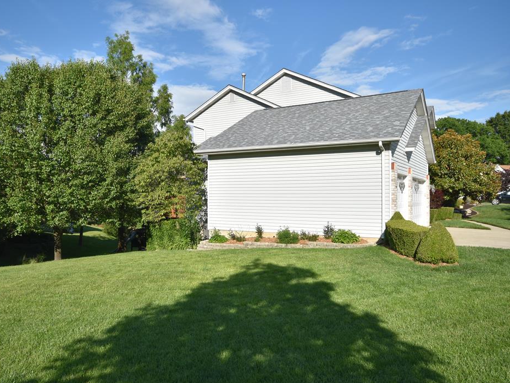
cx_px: 220
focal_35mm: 27
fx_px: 398
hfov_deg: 65.0
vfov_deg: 51.4
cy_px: 190
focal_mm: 16
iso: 200
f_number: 10
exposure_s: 1/400
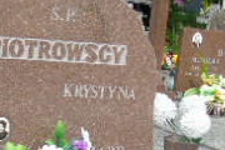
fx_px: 787
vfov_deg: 10.3
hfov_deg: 16.3
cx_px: 95
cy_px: 255
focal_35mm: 126
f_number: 3.8
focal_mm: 6.1
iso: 80
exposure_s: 1/320
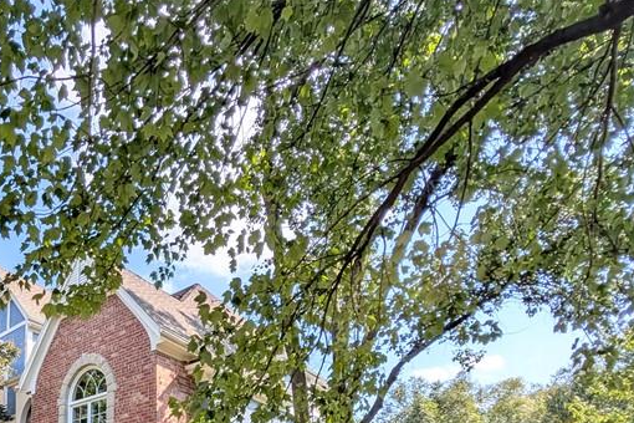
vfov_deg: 40.5
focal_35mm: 25
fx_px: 440
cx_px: 158
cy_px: 474
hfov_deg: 67.0
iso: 94
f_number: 1.7
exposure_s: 1/3247
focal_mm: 2.02
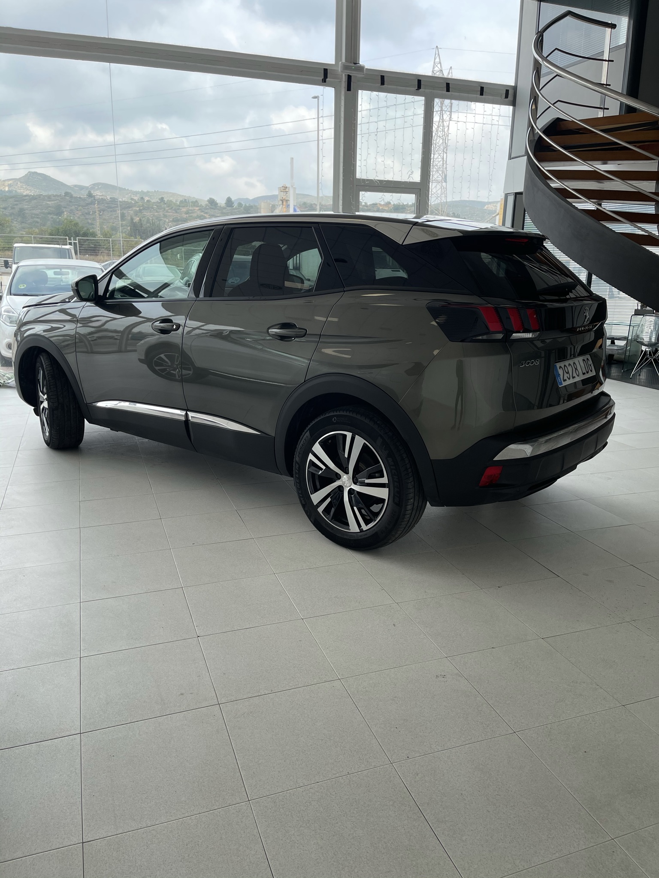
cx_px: 330
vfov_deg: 67.3
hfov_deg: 53.1
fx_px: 660
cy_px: 439
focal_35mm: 26
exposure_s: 1/692
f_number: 1.6
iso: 32
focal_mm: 5.1
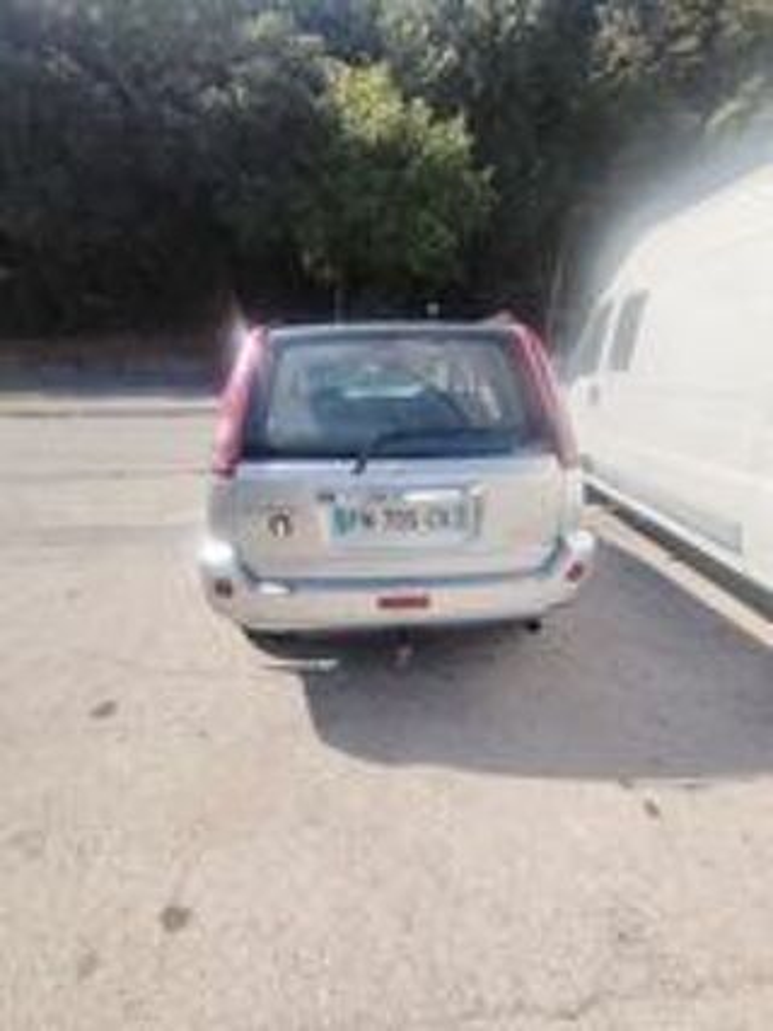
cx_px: 386
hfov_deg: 74.7
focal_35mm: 17
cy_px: 516
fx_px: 506
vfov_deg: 91.0
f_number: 2.2
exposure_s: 1/899
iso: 100
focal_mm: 1.43
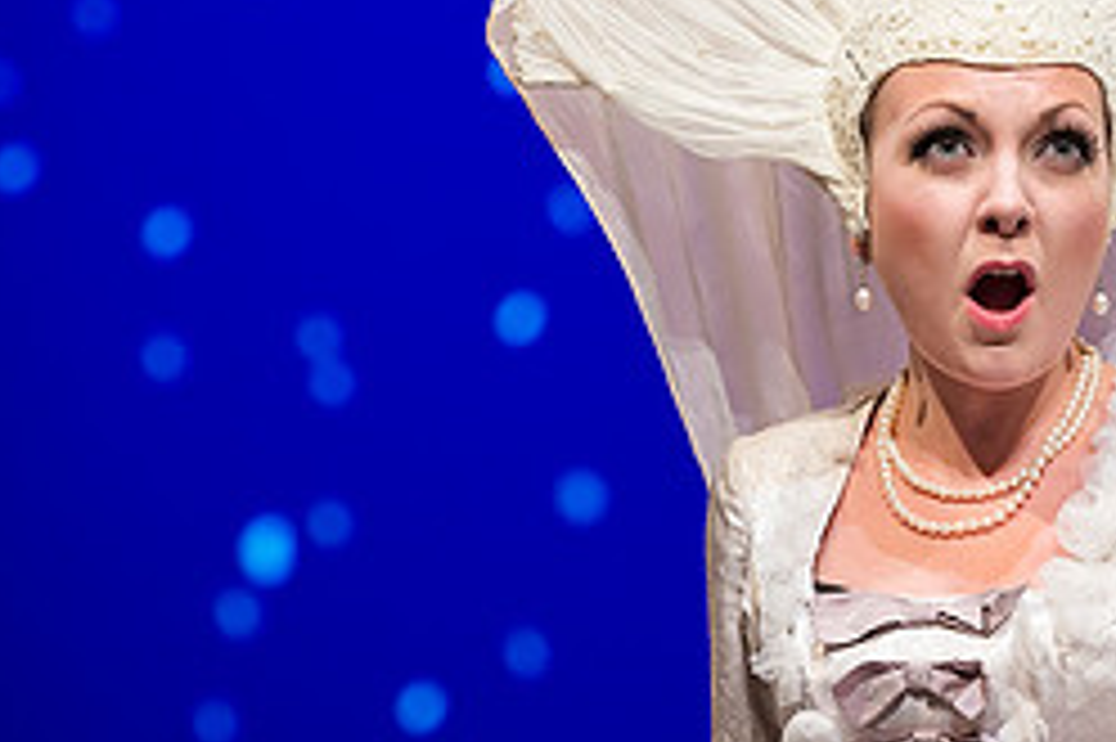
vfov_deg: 4.3
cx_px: 958
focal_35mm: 316
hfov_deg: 6.5
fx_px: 9789
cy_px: 425
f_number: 6.7
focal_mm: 135
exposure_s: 1/125
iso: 1250
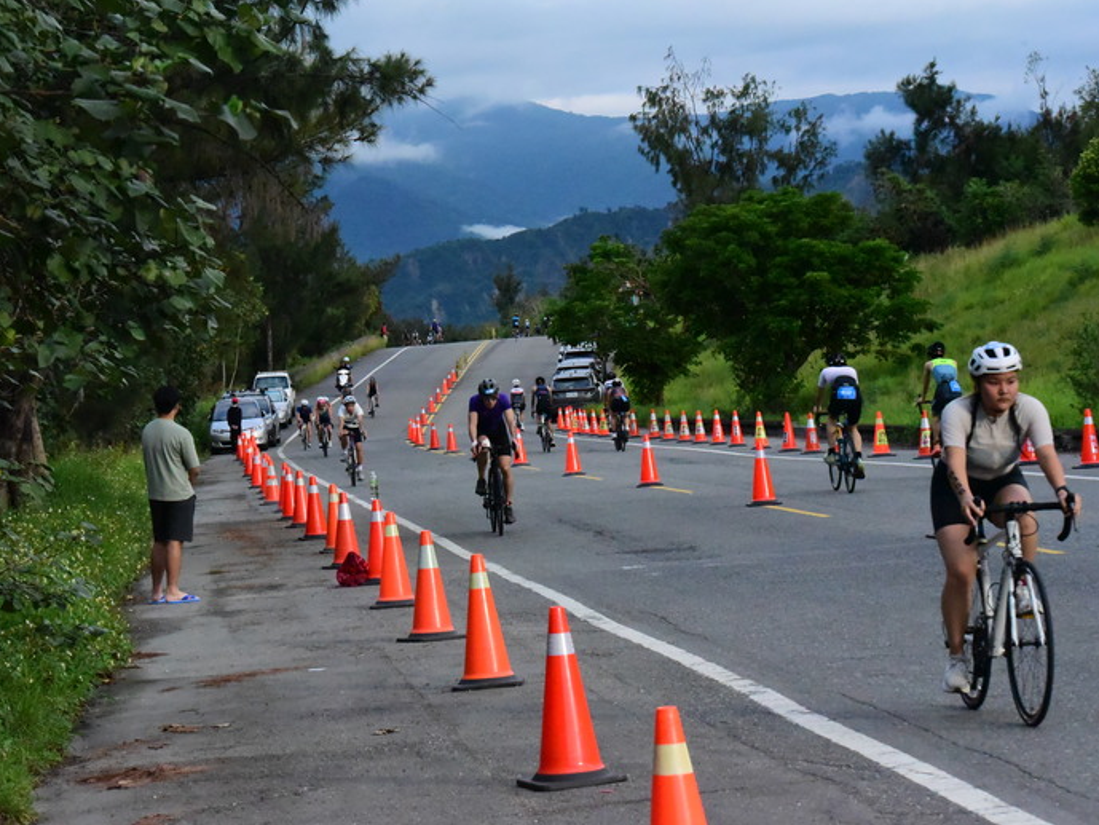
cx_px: 482
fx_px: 3874
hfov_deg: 16.1
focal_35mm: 122
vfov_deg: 12.2
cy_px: 411
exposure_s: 1/3200
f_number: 14
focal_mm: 112
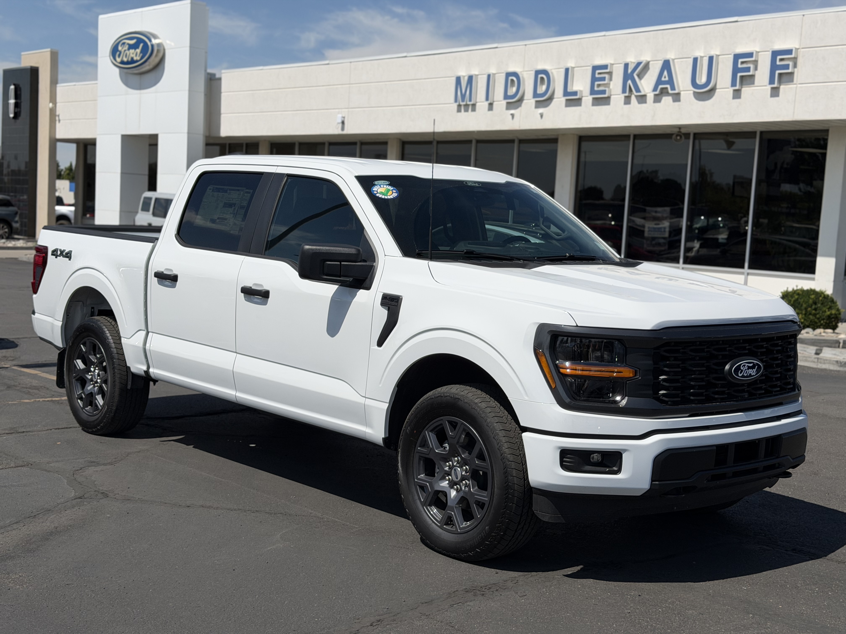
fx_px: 1173
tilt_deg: -5.9
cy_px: 317
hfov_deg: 39.7
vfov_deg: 30.3
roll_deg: -3.1
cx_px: 423
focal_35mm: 48
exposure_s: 1/13333
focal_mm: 6.76
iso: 80
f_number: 1.78
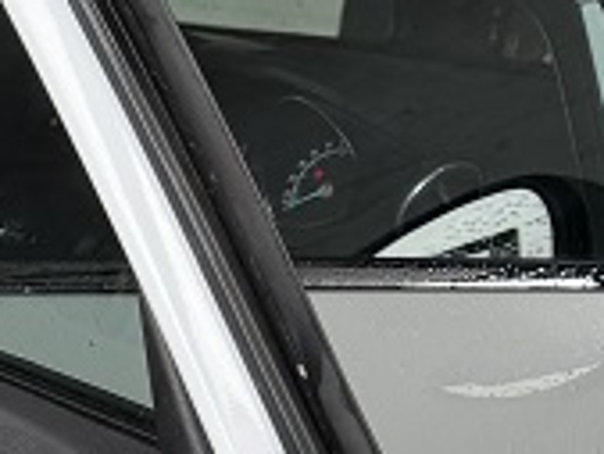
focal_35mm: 142
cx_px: -736
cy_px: 593
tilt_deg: -19.1
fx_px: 2479
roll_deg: -0.8
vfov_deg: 10.2
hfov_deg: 11.9
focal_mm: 6.76
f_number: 1.78
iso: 80
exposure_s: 1/315
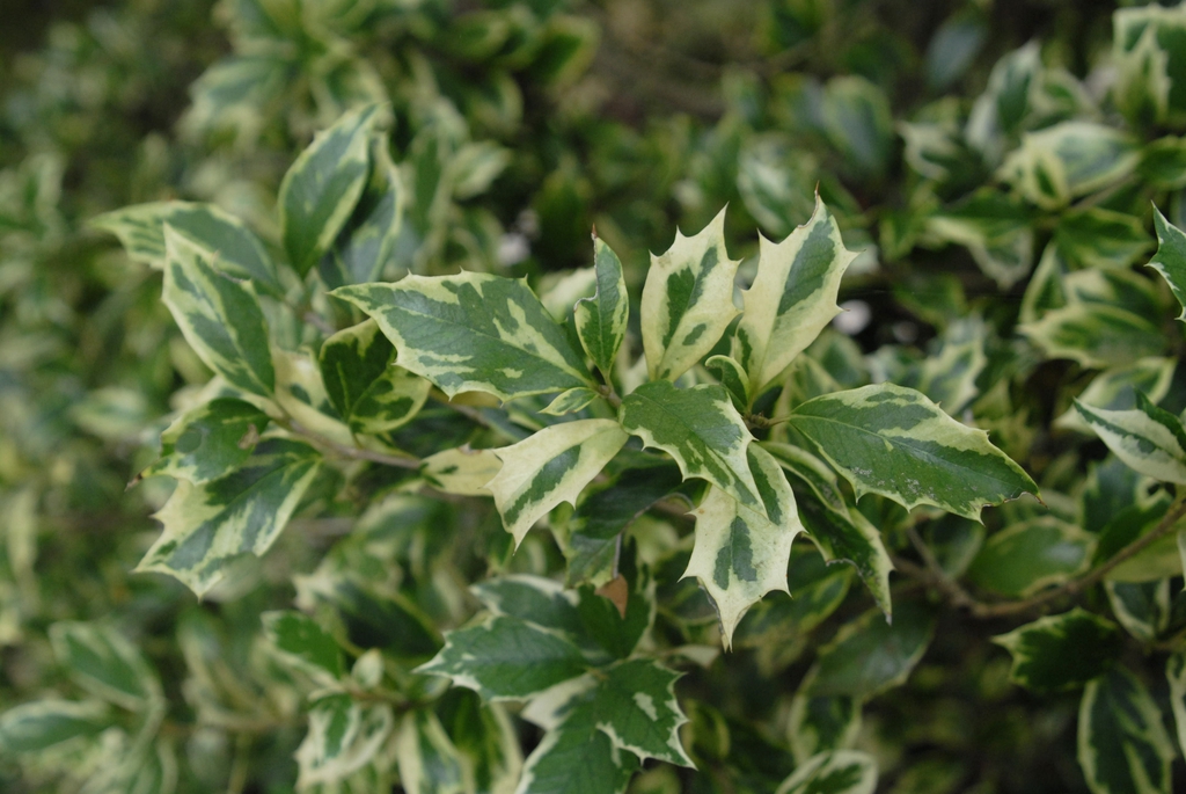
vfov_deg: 25.8
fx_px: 1731
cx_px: 593
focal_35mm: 52
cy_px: 397
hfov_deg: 37.8
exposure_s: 1/100
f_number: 5
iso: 400
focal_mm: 35
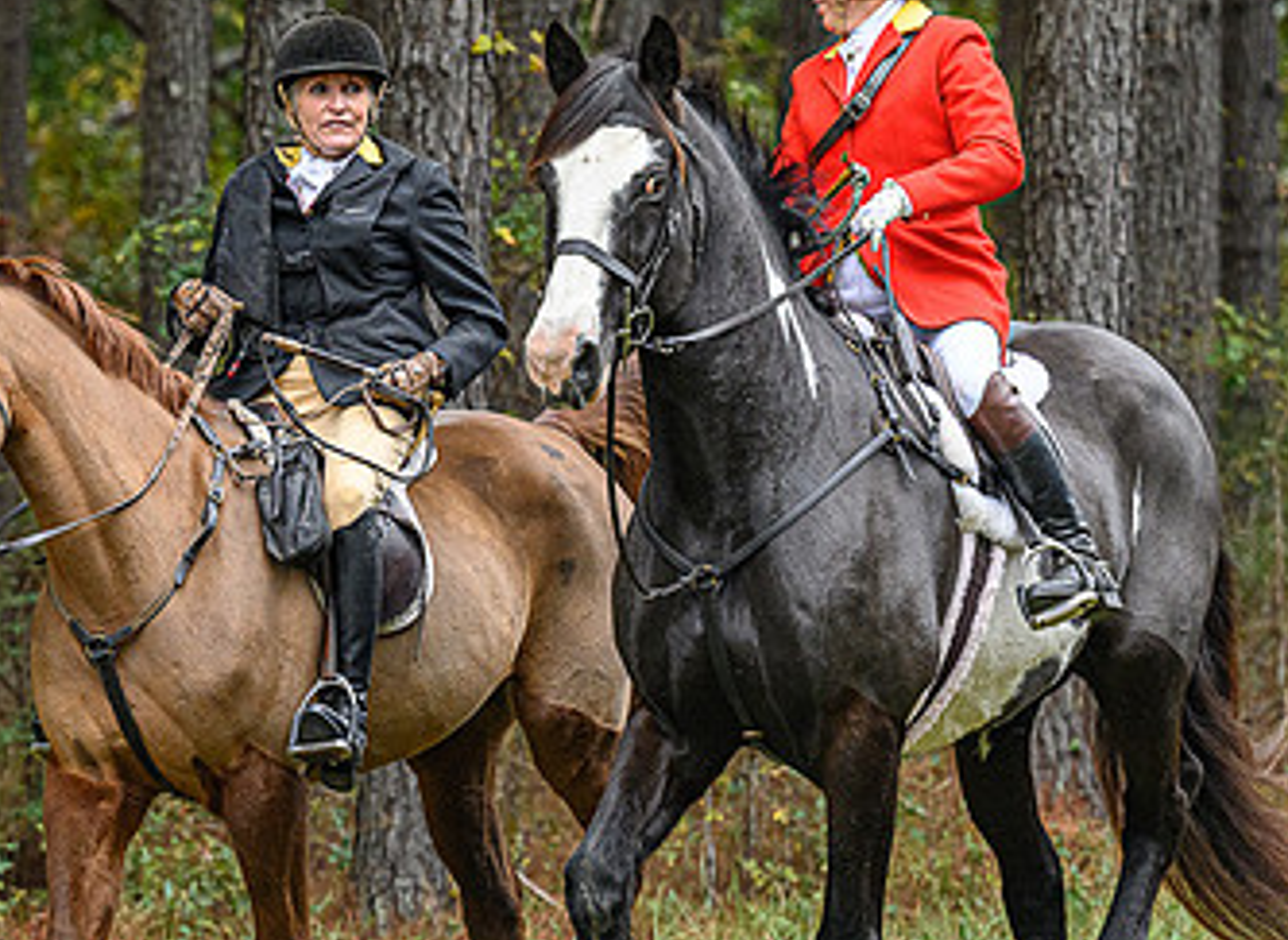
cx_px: 657
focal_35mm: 360
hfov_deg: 5.6
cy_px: 416
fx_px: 13266
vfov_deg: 4.1
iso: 1250
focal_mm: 150
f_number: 3.5
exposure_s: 1/800
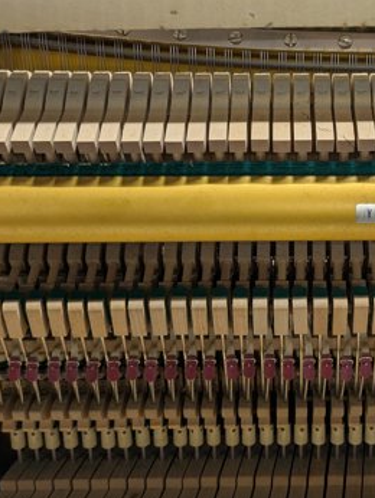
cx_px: 306
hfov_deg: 27.4
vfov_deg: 36.6
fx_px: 750
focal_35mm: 52
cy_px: 194
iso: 189
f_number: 1.89
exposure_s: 1/40
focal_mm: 5.43
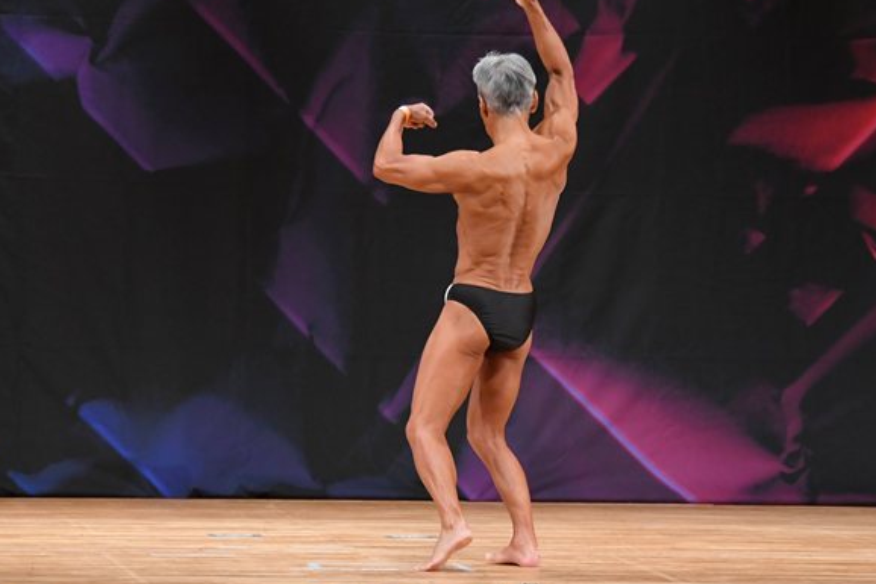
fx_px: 7079
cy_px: 246
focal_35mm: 291
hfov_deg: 7.1
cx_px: 477
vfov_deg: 4.7
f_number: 5.6
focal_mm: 145
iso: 3200
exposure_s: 1/400
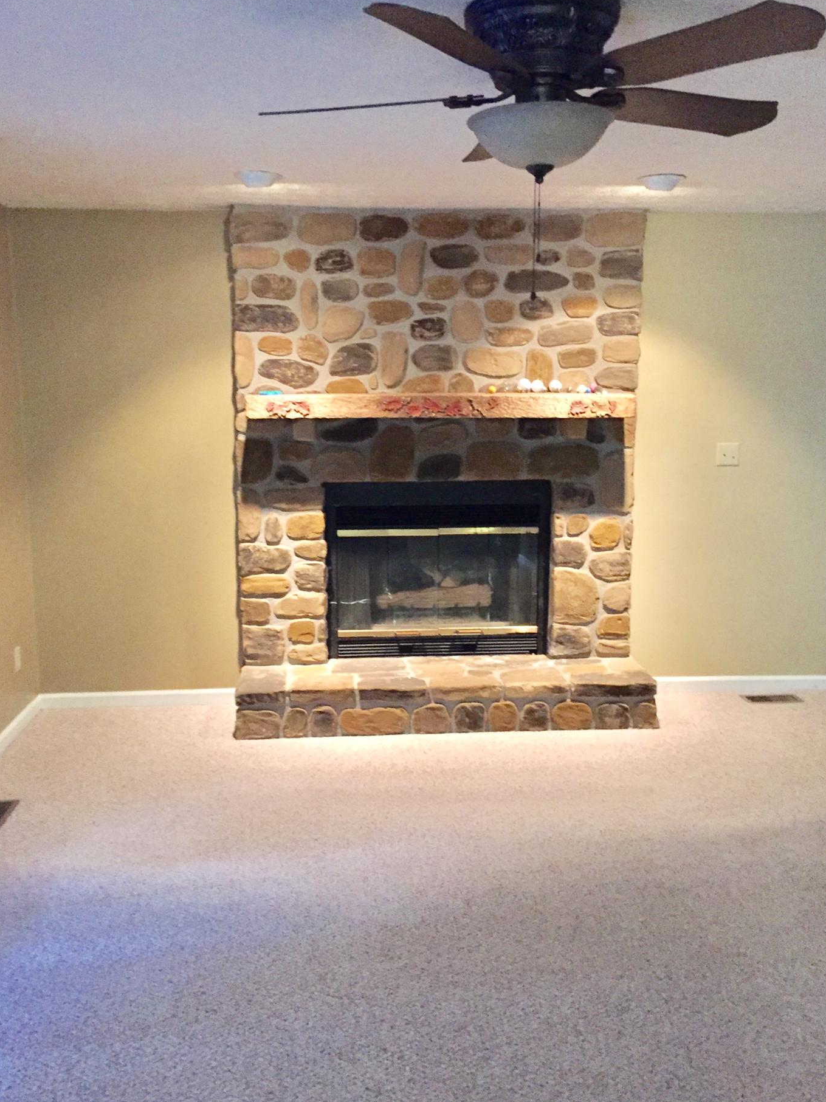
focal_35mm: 32
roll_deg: +1.4
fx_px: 1018
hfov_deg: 44.1
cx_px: 405
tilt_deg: -6.8
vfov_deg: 56.8
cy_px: 550
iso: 320
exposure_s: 1/15
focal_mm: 4.15
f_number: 2.2
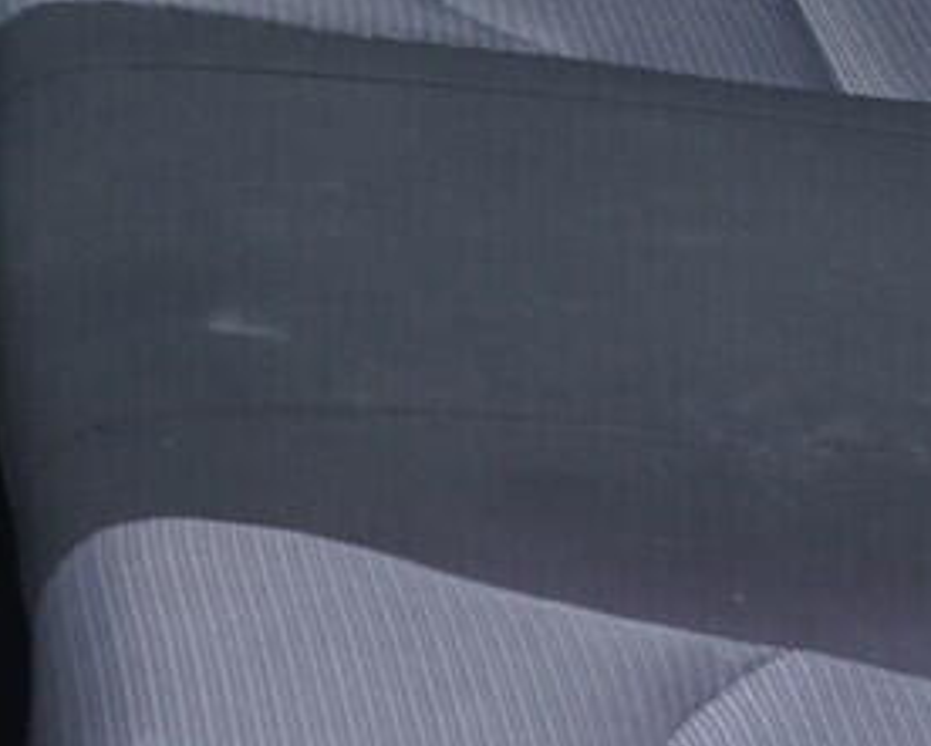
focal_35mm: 176
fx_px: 4851
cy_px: -520
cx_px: 1235
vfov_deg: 8.5
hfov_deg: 10.7
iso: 500
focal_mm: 24
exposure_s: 1/40
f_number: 2.8
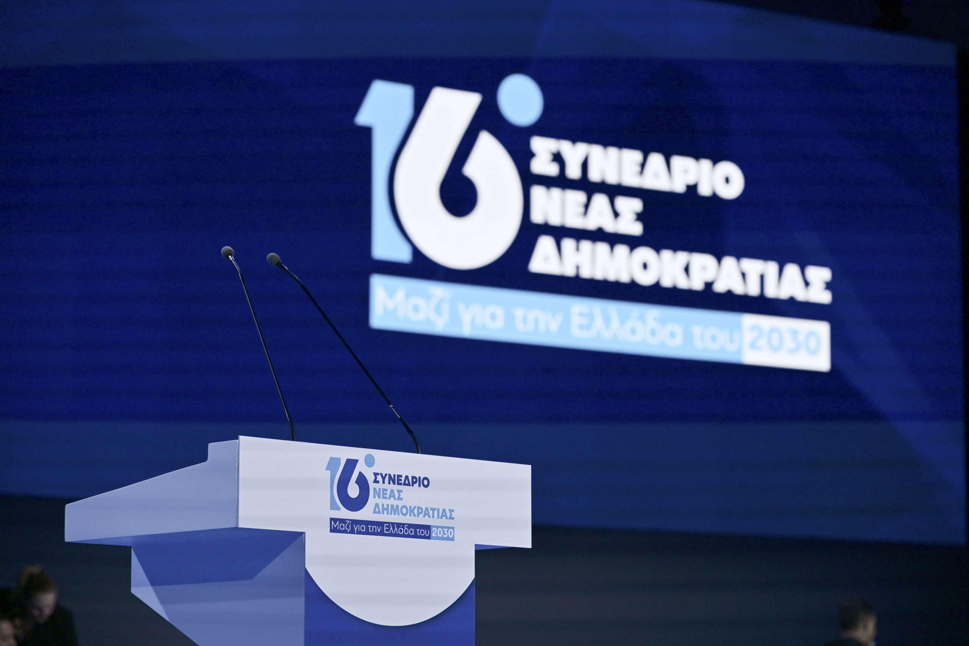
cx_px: 484
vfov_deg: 14.9
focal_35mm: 92
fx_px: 2476
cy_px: 323
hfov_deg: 22.1
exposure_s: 1/250
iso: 560
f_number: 4.5
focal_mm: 92
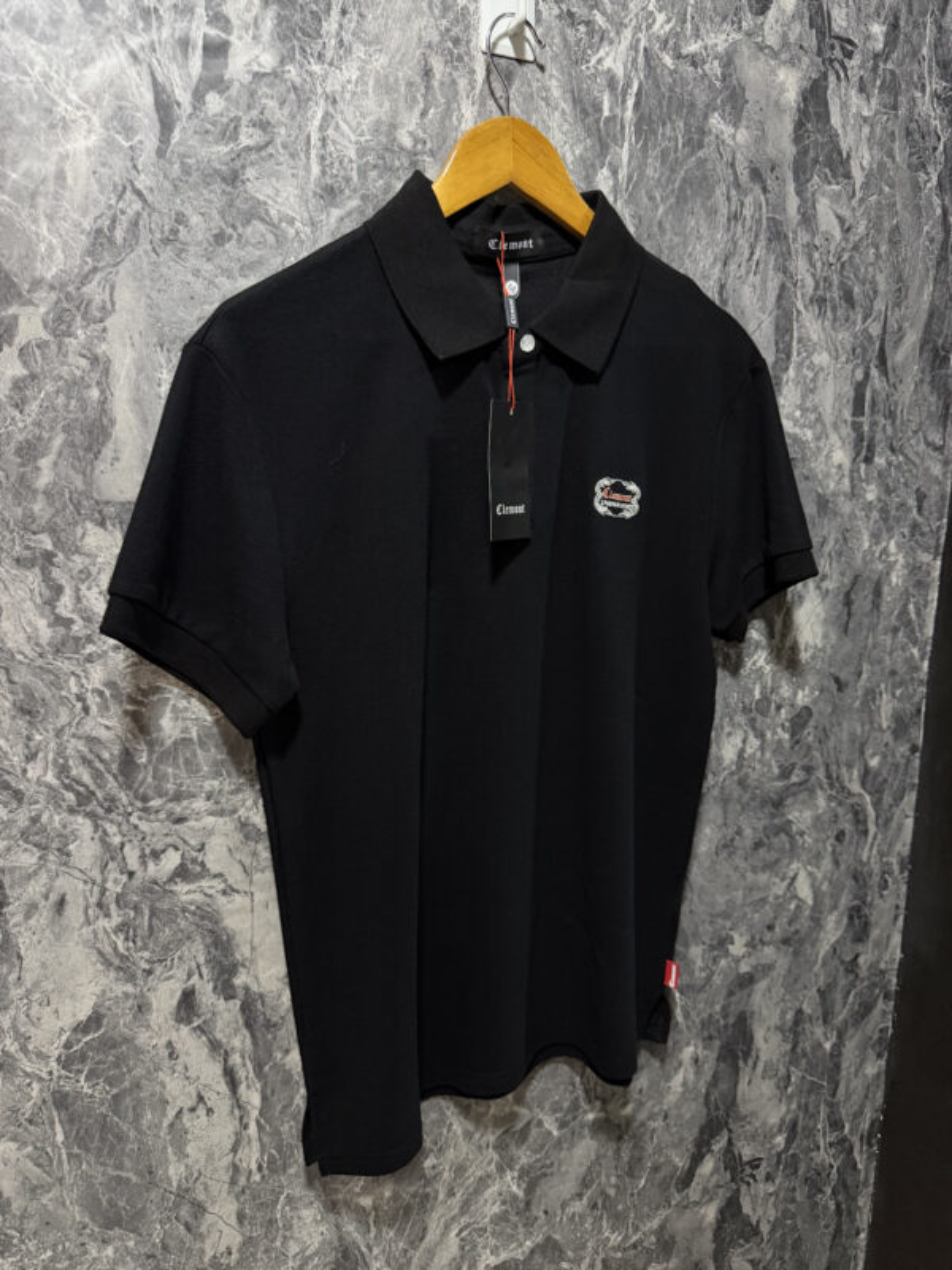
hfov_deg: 56.8
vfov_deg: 71.6
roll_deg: -0.8
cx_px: 476
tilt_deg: -12.1
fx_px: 880
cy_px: 635
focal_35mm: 24
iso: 500
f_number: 1.78
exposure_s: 1/60
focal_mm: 6.76
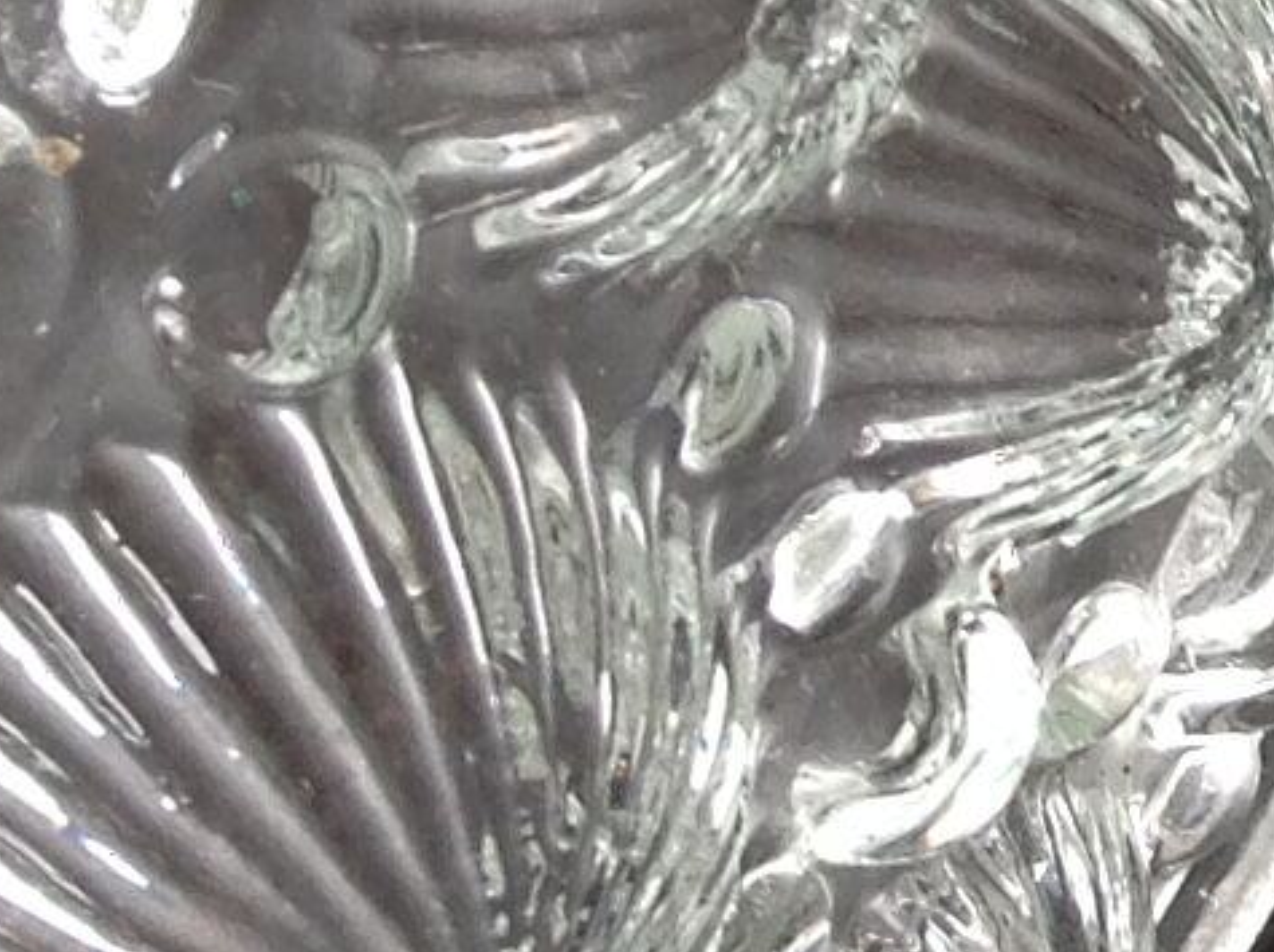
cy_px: -845
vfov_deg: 7.5
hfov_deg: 9.3
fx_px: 7021
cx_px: 3007
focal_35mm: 191
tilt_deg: -58.1
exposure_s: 1/40
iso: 50
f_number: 2.4
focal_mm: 4.28
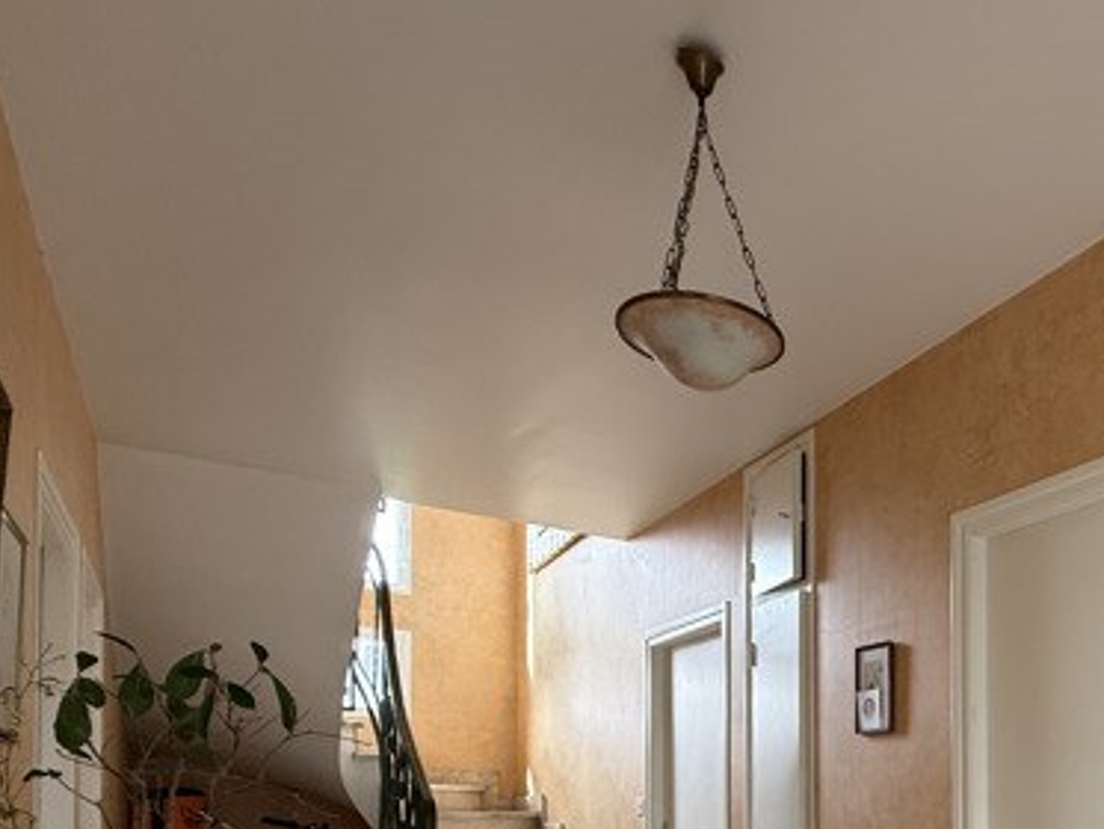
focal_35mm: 30
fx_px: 957
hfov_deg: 52.3
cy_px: 791
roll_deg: +0.0
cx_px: 1006
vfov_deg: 41.8
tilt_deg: +0.3
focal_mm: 2.22
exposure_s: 1/99
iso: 125
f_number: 2.2
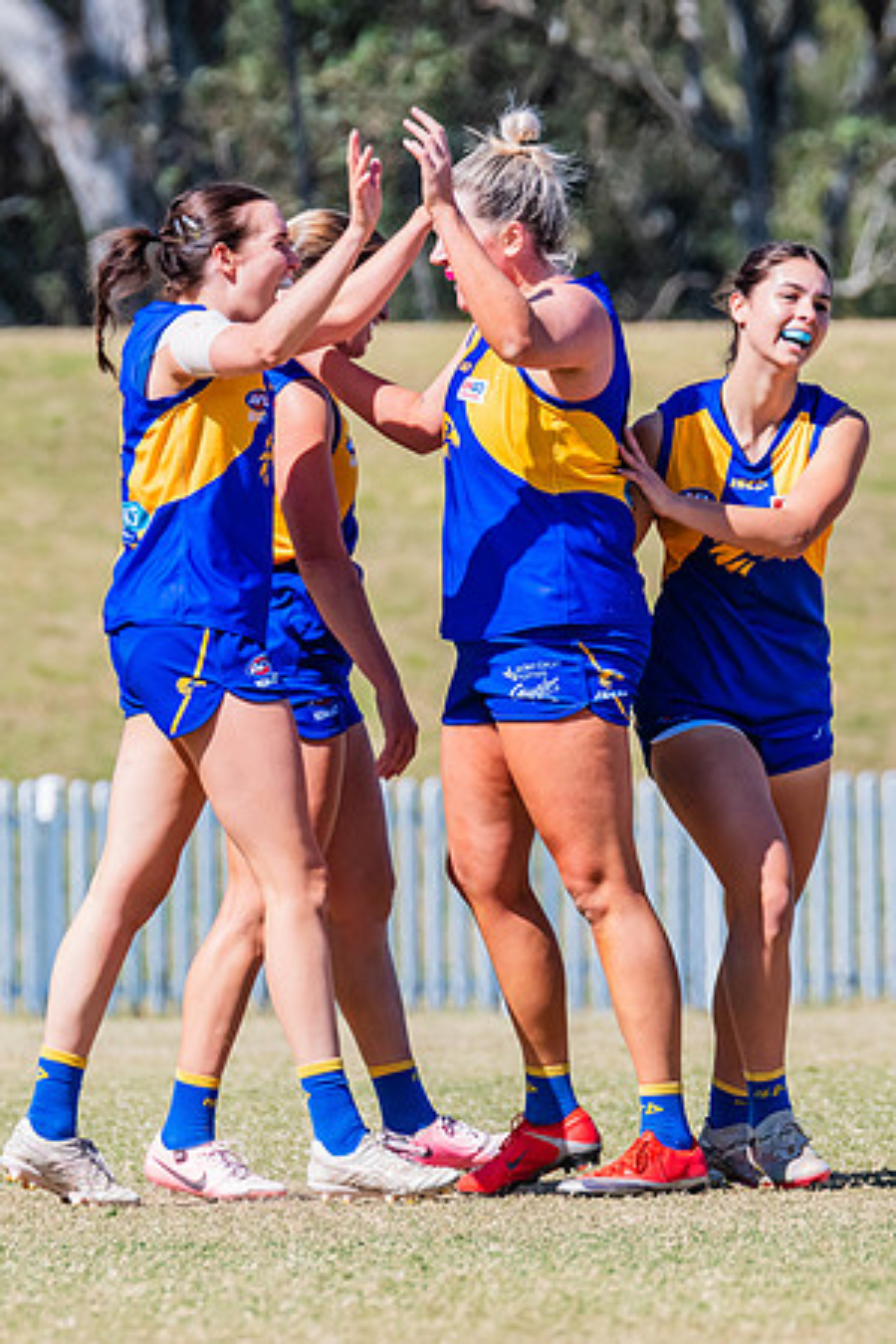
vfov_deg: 2.9
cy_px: 650
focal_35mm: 706
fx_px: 26349
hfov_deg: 1.9
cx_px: 528
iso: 800
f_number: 9
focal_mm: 380
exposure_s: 1/1600
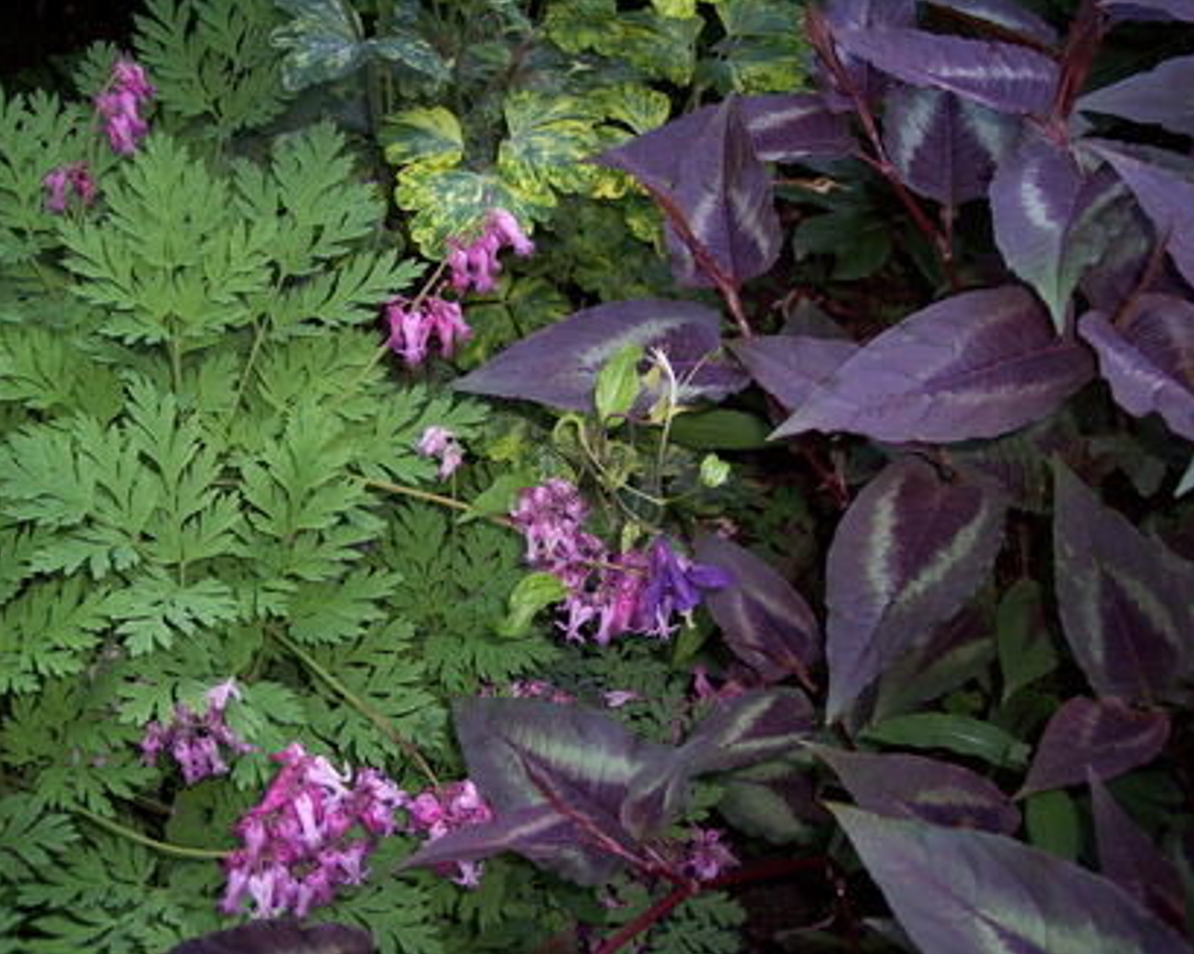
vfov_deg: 36.5
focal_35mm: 41
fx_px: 1449
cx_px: 566
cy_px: 478
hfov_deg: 44.8
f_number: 2.8
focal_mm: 8
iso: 140
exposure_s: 1/60
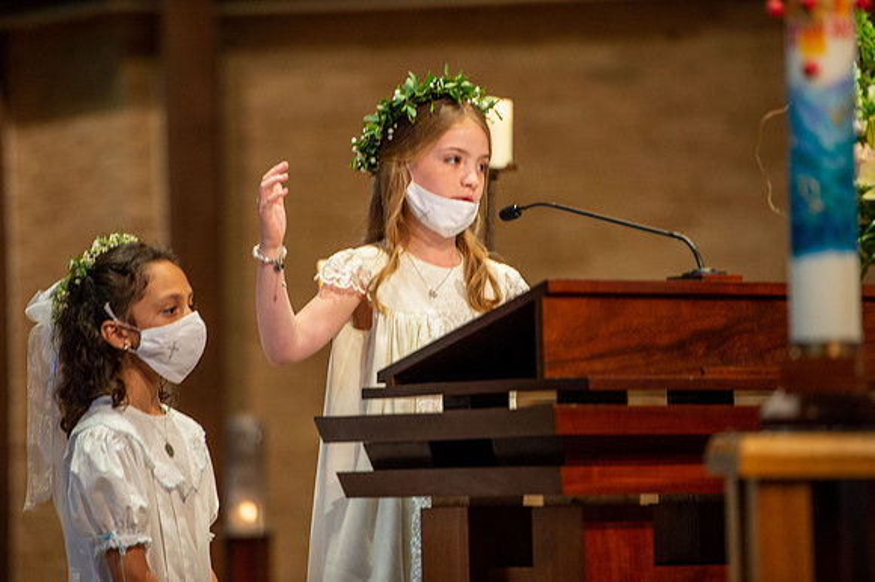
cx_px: 438
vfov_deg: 6.9
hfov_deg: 10.3
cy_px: 291
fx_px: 4858
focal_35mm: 200
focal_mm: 200
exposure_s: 1/125
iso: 1600
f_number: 2.8
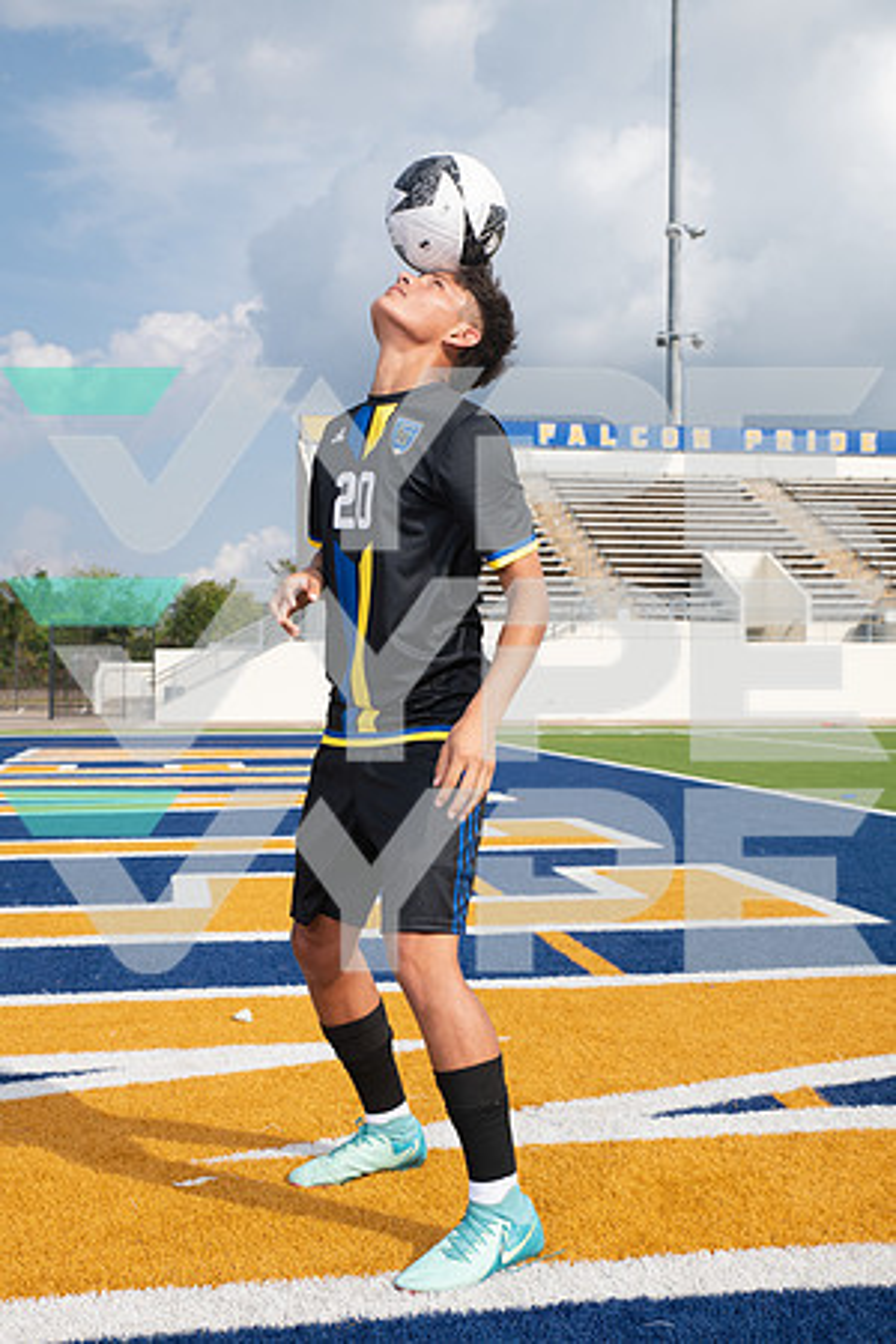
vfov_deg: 42.7
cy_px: 672
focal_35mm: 46
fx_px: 1717
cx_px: 448
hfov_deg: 29.2
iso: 100
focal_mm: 46
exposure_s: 1/400
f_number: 7.1
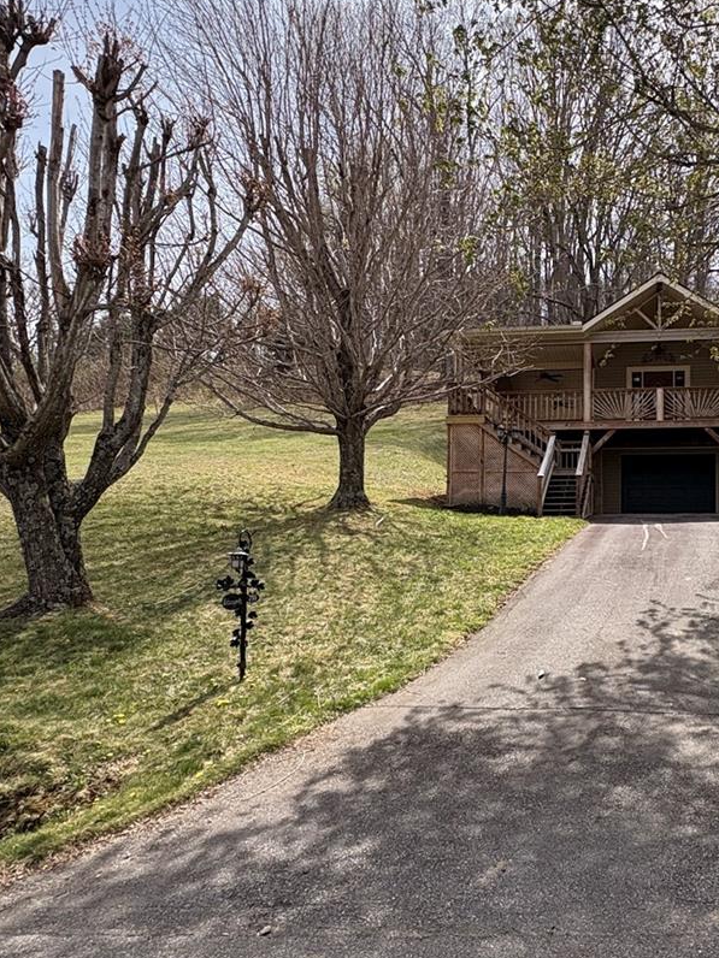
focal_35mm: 27
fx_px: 748
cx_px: 555
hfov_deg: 48.9
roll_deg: -0.9
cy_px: 542
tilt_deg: +6.3
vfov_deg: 65.1
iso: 40
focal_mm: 2.22
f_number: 2.2
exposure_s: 1/858
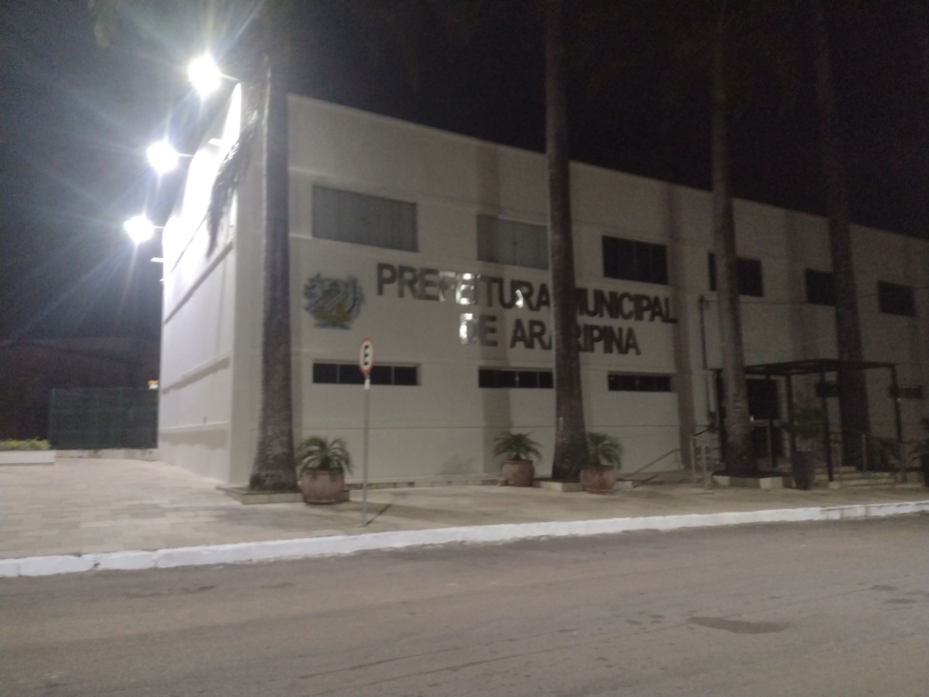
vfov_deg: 51.4
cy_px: 348
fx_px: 725
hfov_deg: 65.3
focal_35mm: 27
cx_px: 464
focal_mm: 4.71
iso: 672
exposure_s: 1/24
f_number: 1.7
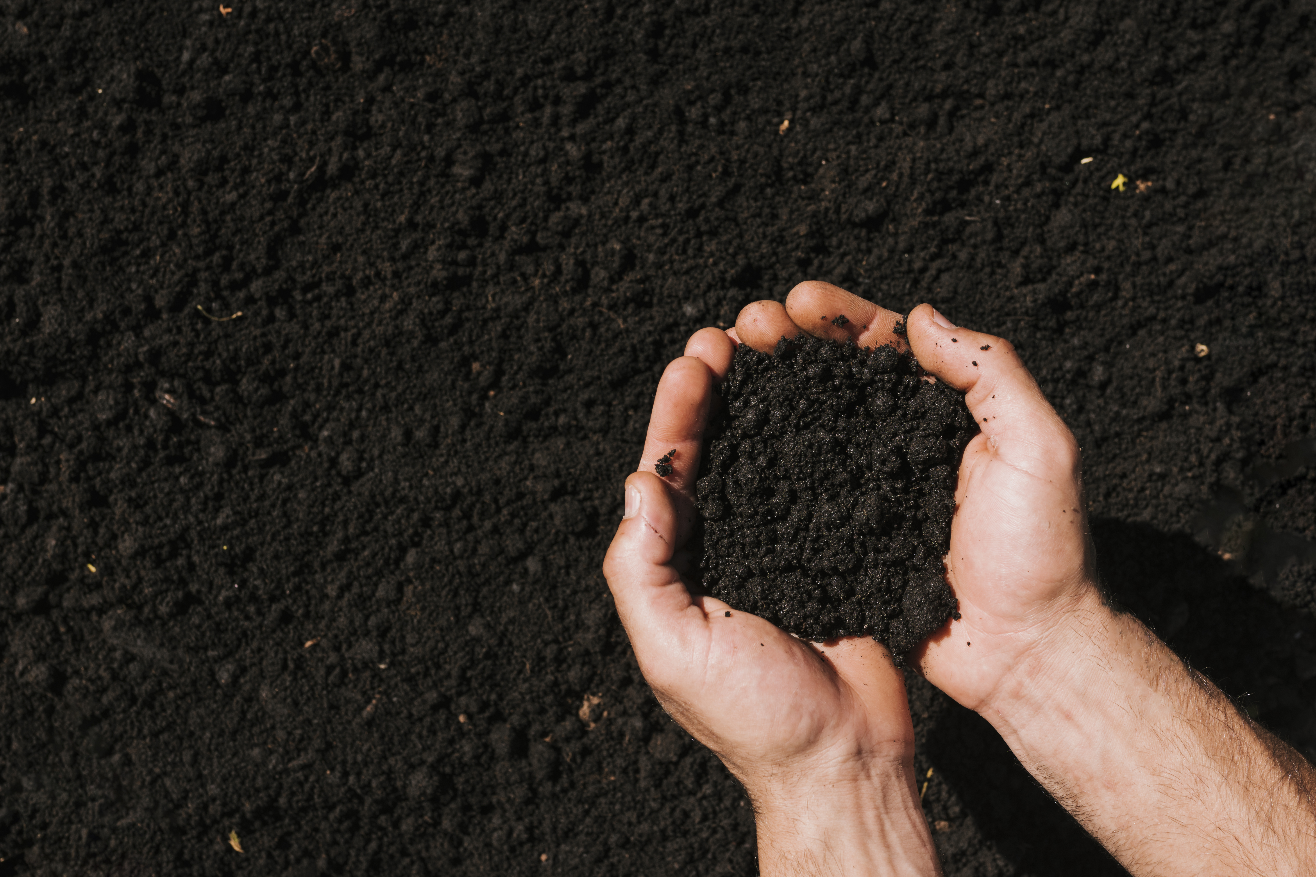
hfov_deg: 37.9
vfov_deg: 25.8
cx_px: 658
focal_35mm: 52
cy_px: 438
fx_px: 1919
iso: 100
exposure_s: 1/800
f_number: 5.6
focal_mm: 35
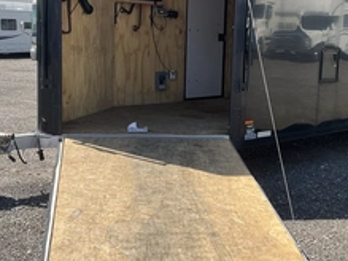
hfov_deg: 36.1
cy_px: 110
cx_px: 145
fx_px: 533
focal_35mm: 53
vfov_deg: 27.5
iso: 25
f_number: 1.8
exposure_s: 1/1195
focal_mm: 3
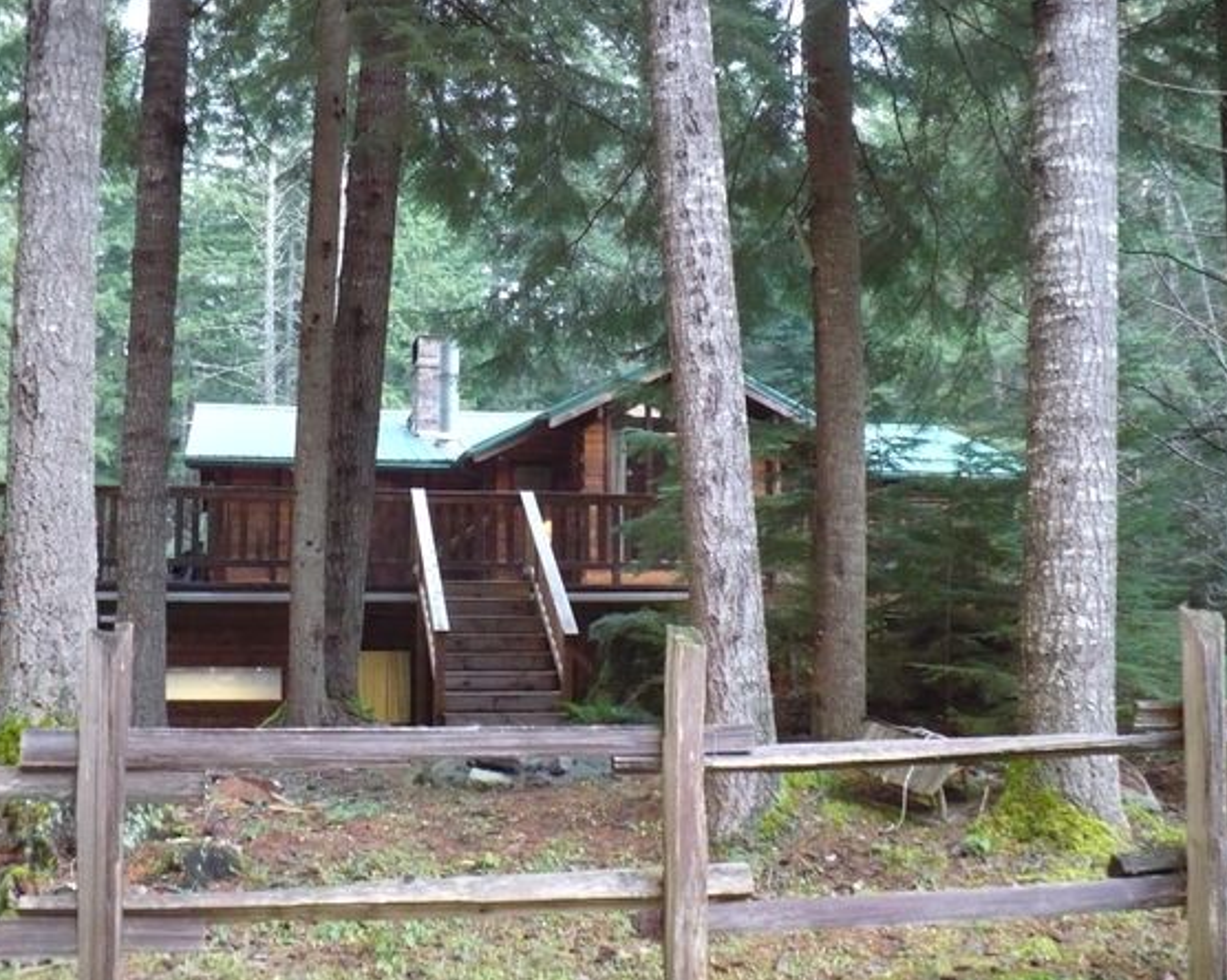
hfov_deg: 46.9
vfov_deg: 38.2
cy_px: 488
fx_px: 1415
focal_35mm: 39
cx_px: 578
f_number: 2.8
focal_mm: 6.1
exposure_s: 1/30
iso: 640
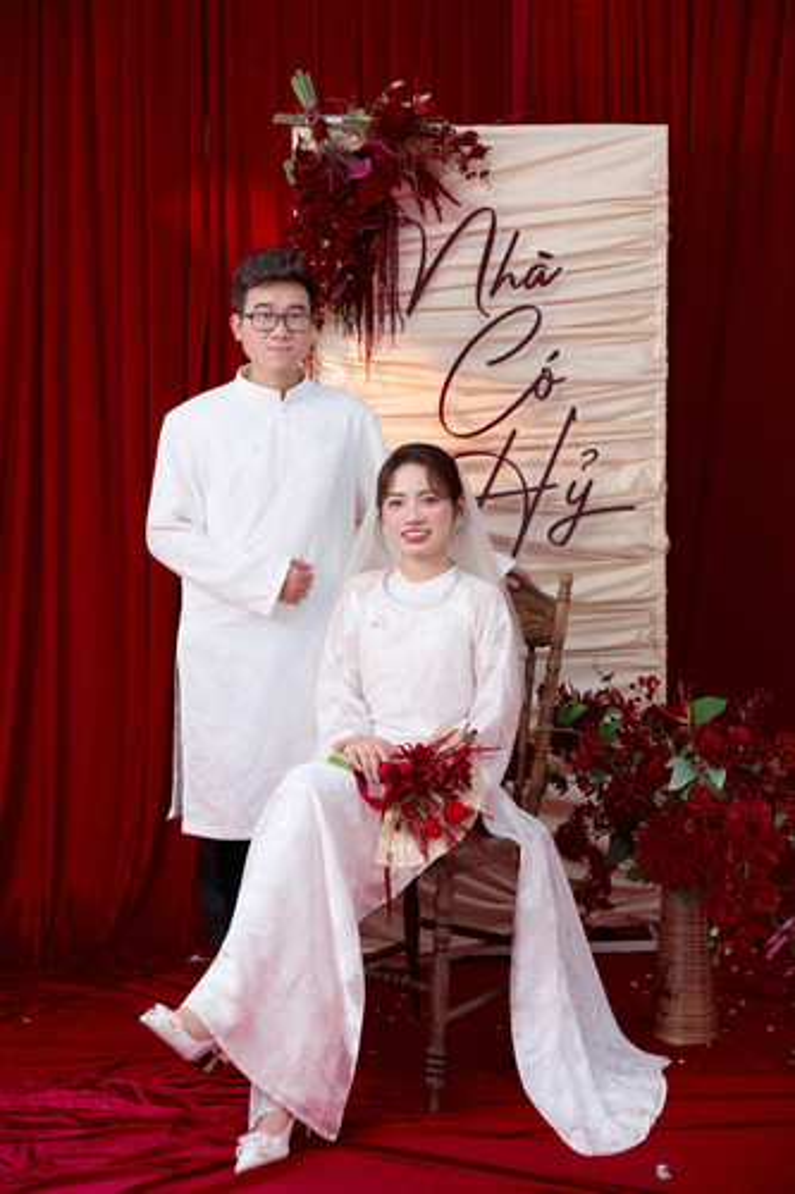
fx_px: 1866
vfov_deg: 35.5
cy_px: 597
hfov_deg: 24.1
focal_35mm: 56
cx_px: 398
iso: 400
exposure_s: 1/200
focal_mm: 56.3
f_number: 2.8
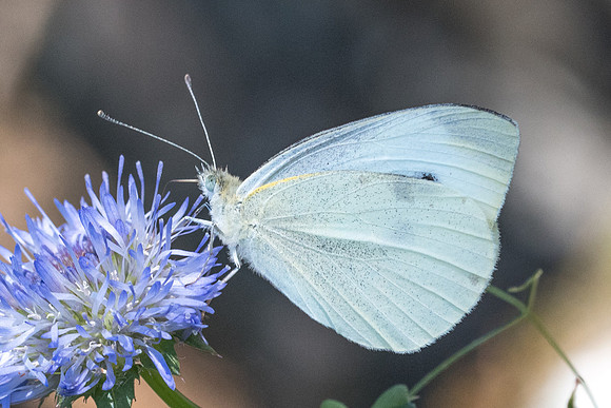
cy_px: 293
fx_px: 9061
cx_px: 334
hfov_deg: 3.9
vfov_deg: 2.6
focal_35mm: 534
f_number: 10
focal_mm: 150
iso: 800
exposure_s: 1/500
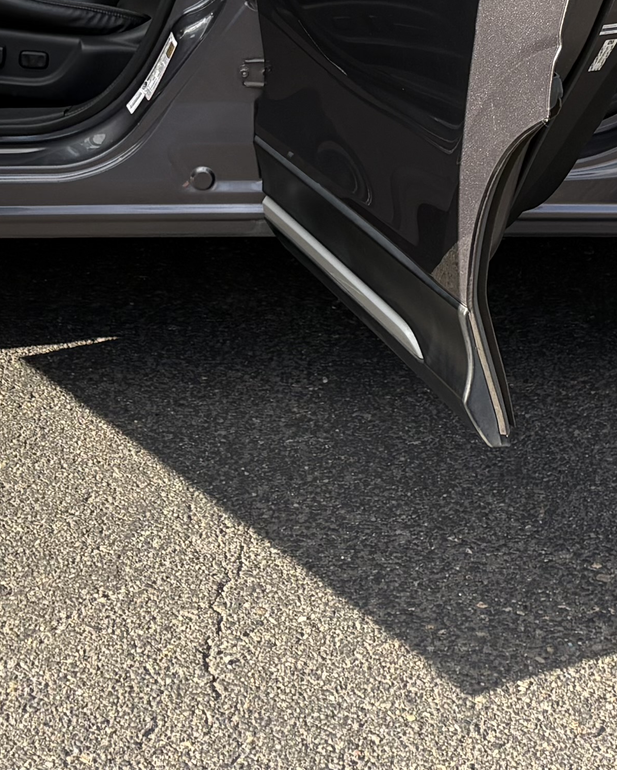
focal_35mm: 97
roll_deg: +3.4
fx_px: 2213
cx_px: 312
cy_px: -141
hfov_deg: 15.9
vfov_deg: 18.7
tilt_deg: -12.2
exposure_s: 1/673
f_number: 1.6
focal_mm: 5.96
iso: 64
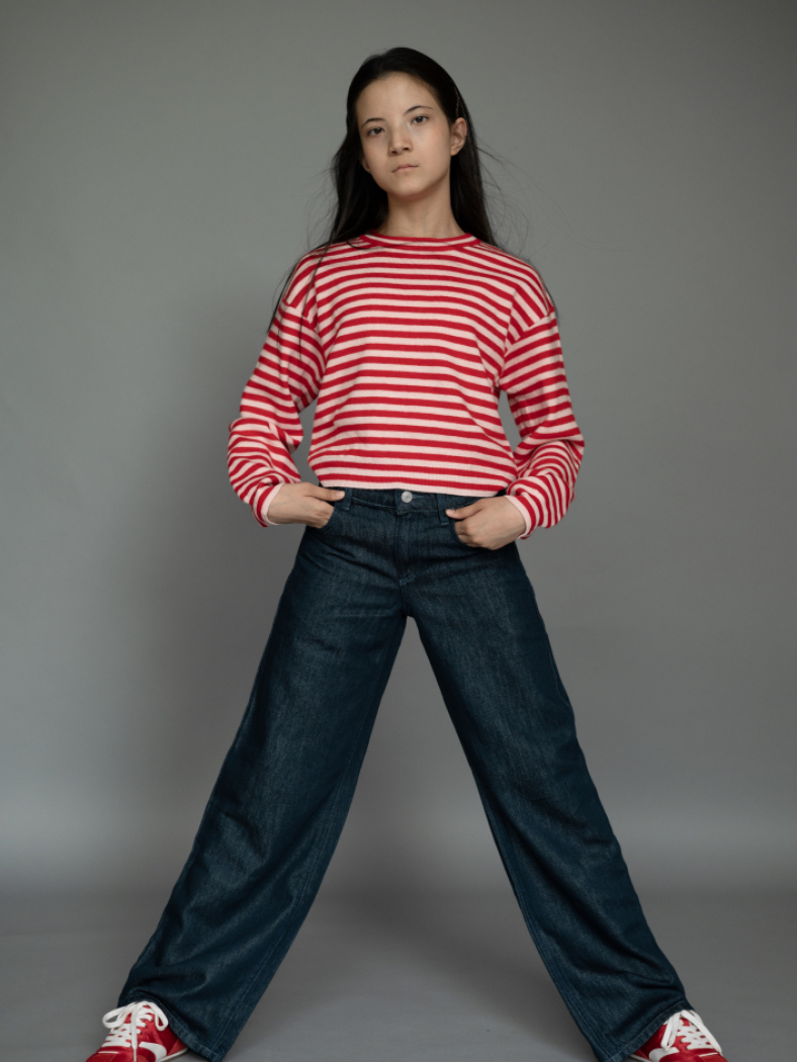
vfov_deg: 34.9
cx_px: 404
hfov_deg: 26.6
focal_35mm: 55
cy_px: 576
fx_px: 1688
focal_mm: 50
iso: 400
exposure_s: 1/400
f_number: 2.2
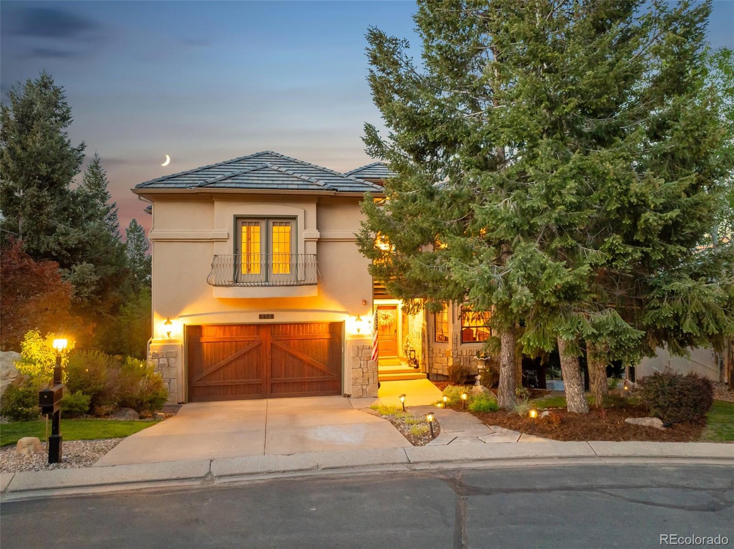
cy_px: 274
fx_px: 508
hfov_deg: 71.6
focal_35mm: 24
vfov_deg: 56.7
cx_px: 367
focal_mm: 12.3
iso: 480
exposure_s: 1/15
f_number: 2.8
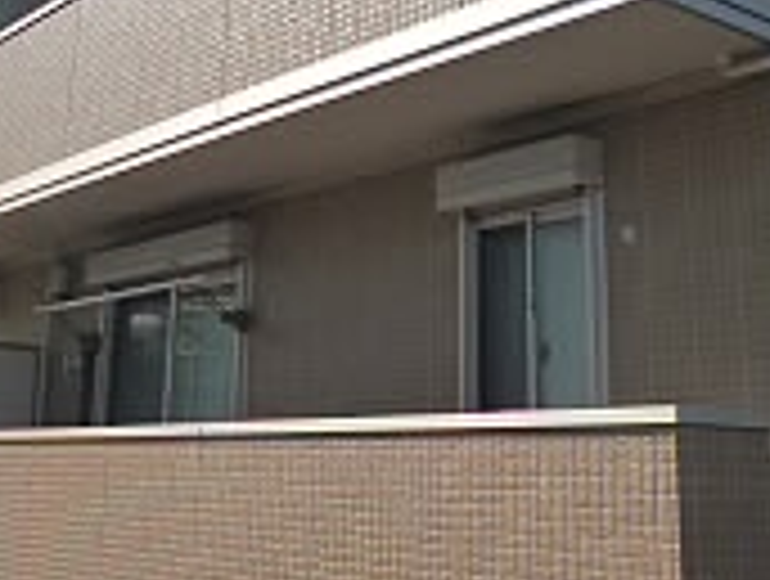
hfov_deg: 34.3
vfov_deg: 25.4
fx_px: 1248
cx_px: 356
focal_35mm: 56
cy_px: 58
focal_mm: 4.3
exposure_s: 1/160
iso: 160
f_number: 9
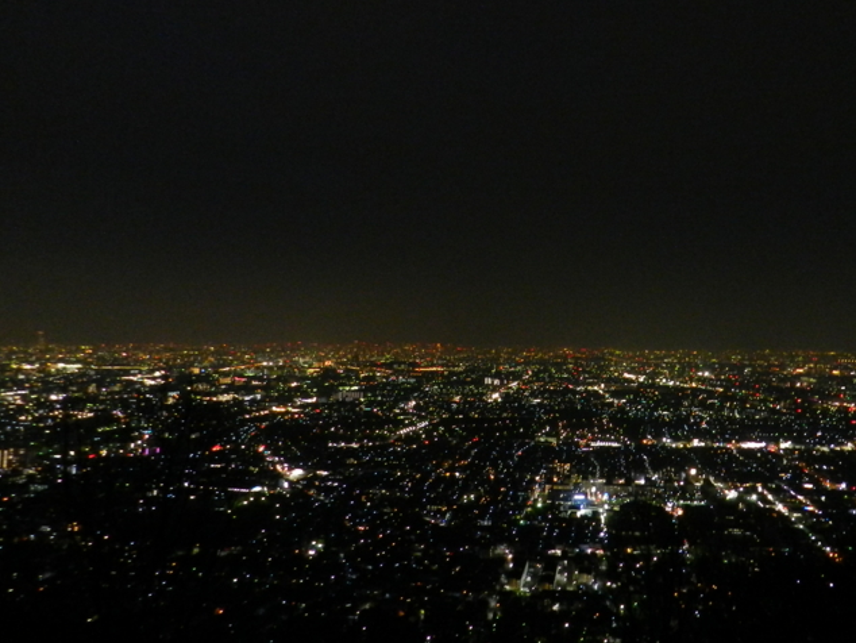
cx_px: 518
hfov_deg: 61.1
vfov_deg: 48.1
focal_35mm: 29
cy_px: 277
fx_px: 717
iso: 800
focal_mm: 4
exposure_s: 1/5
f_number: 3.4
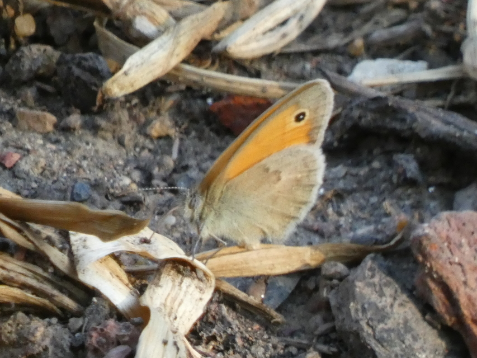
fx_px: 16538
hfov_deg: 1.7
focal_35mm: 1200
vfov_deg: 1.2
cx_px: 238
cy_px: 179
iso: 640
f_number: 5.9
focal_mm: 215
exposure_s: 1/125
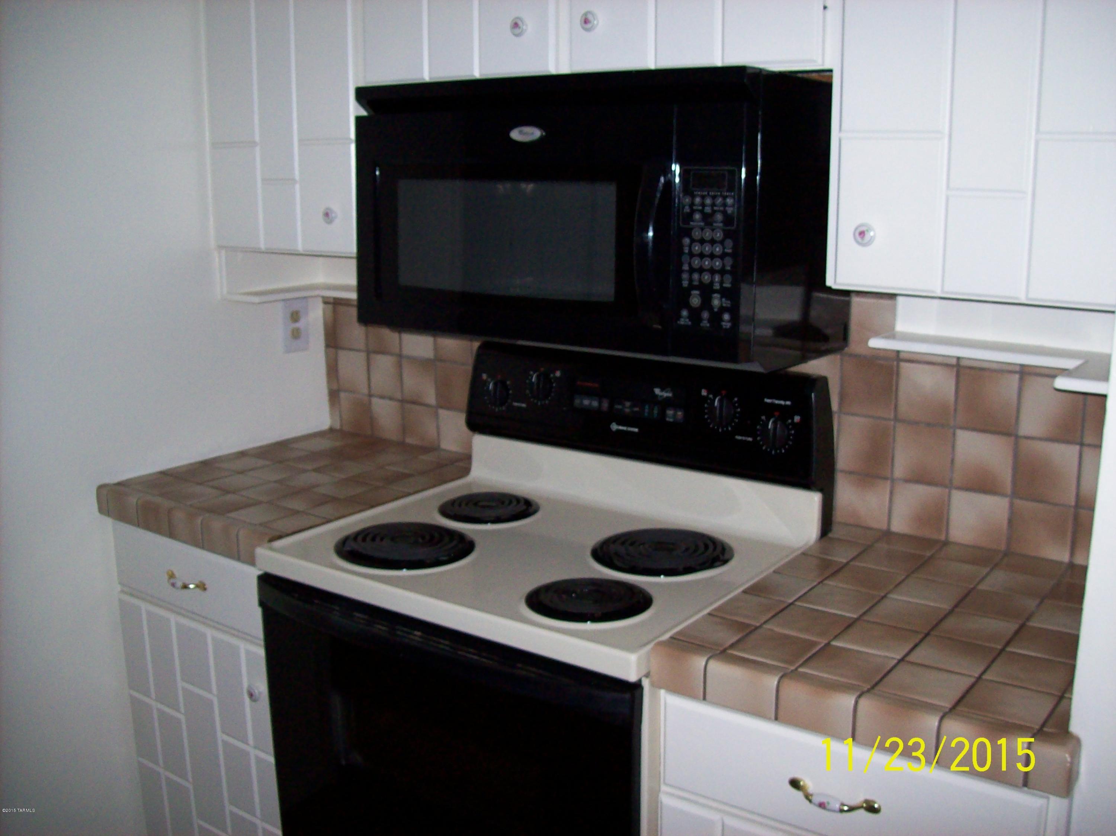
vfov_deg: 39.6
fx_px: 1160
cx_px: 558
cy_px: 418
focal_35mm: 36
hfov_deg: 51.4
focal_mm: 6
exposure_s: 1/64
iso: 200
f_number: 2.7
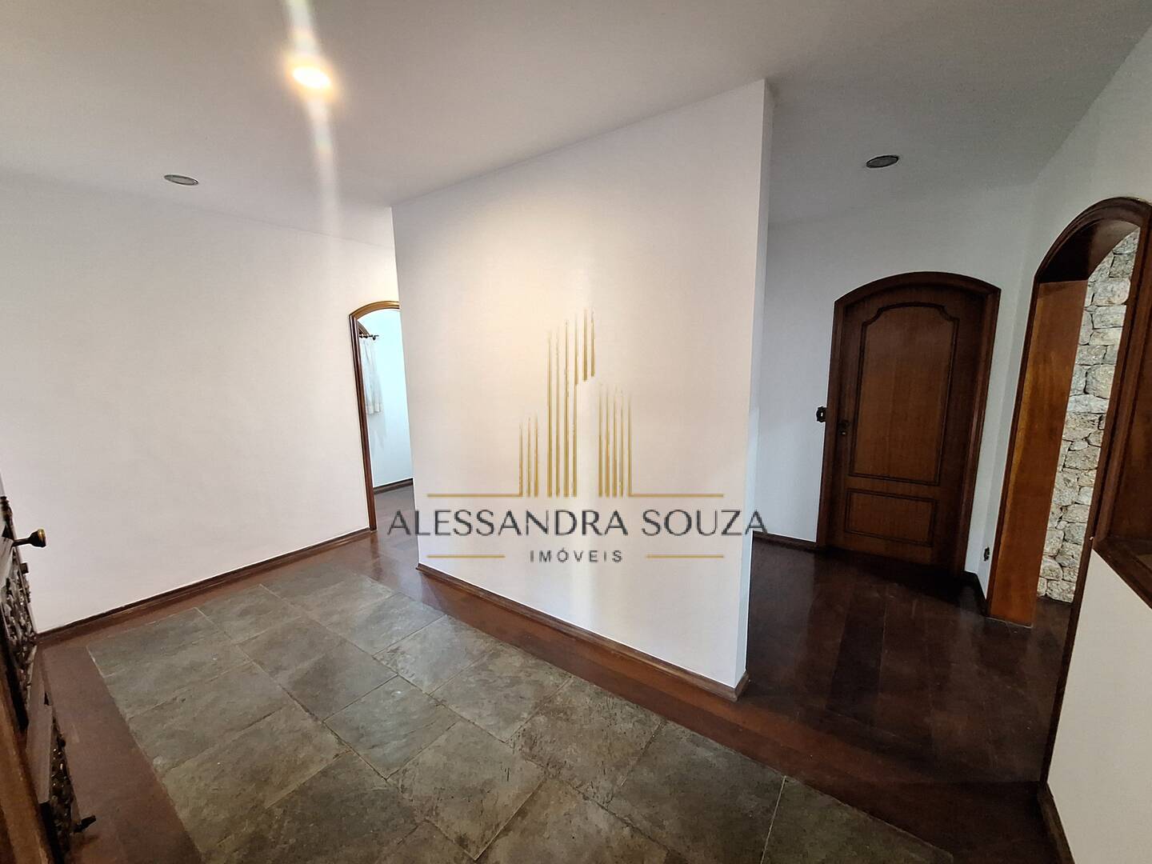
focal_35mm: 13
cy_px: 432
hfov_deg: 106.2
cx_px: 576
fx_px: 433
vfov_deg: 89.9
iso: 400
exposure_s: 1/24
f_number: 2.2
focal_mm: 1.74
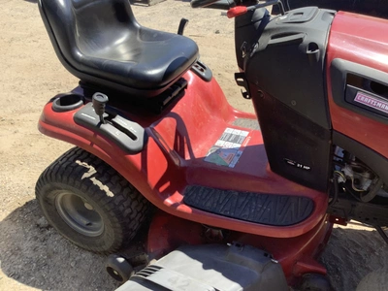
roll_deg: +1.1
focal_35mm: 31
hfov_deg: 58.4
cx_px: 194
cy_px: 146
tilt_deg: -36.4
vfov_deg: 45.4
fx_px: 347
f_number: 2.4
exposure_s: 1/532
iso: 25
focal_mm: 3.3
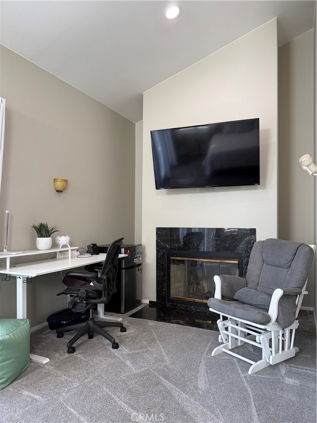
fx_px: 293
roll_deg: -0.9
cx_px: 158
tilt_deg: +0.6
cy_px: 212
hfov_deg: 56.8
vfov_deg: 71.6
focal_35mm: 24
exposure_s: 1/120
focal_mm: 6.76
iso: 125
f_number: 1.78
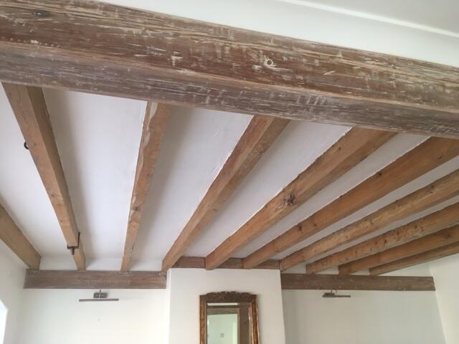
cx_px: 230
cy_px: 172
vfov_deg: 48.2
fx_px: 385
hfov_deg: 61.7
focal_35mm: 29
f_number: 2.2
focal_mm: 4.15
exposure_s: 1/33
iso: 64
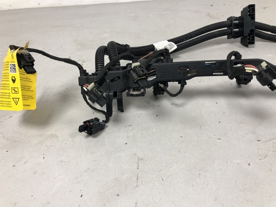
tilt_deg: -40.9
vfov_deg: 49.7
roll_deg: +7.1
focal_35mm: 28
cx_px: 138
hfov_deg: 63.4
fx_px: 223
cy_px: 104
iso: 40
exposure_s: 1/33
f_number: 1.8
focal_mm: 4
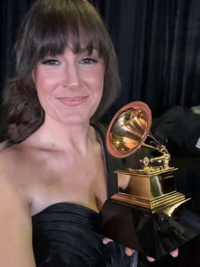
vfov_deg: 60.0
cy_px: 134
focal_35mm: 30
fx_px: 231
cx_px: 100
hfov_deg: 46.8
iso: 1000
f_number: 2.2
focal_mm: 2.71
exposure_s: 1/16
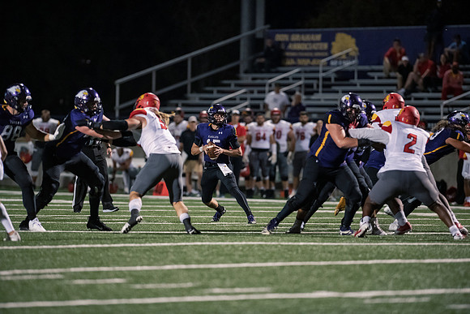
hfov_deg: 6.9
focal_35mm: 300
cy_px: 157
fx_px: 3917
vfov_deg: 4.6
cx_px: 235
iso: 6400
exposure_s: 1/800
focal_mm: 300
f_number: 2.8
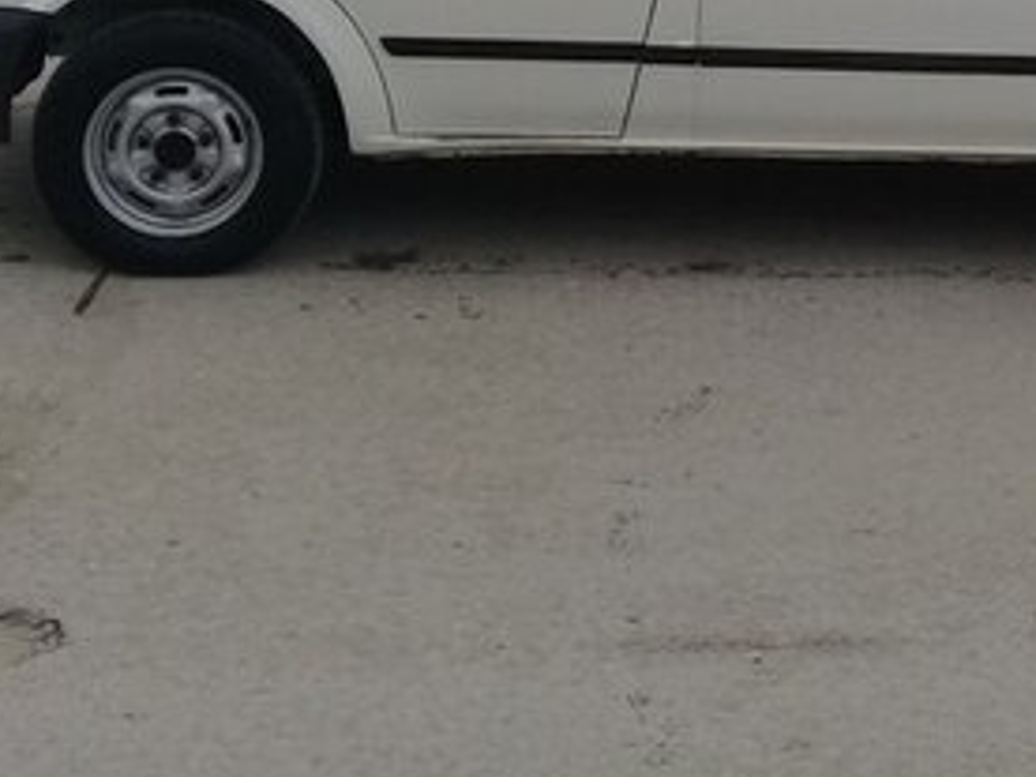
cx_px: 878
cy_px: -99
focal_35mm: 74
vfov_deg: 19.0
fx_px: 2215
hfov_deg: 25.7
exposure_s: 1/100
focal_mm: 3.3
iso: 50
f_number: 2.2
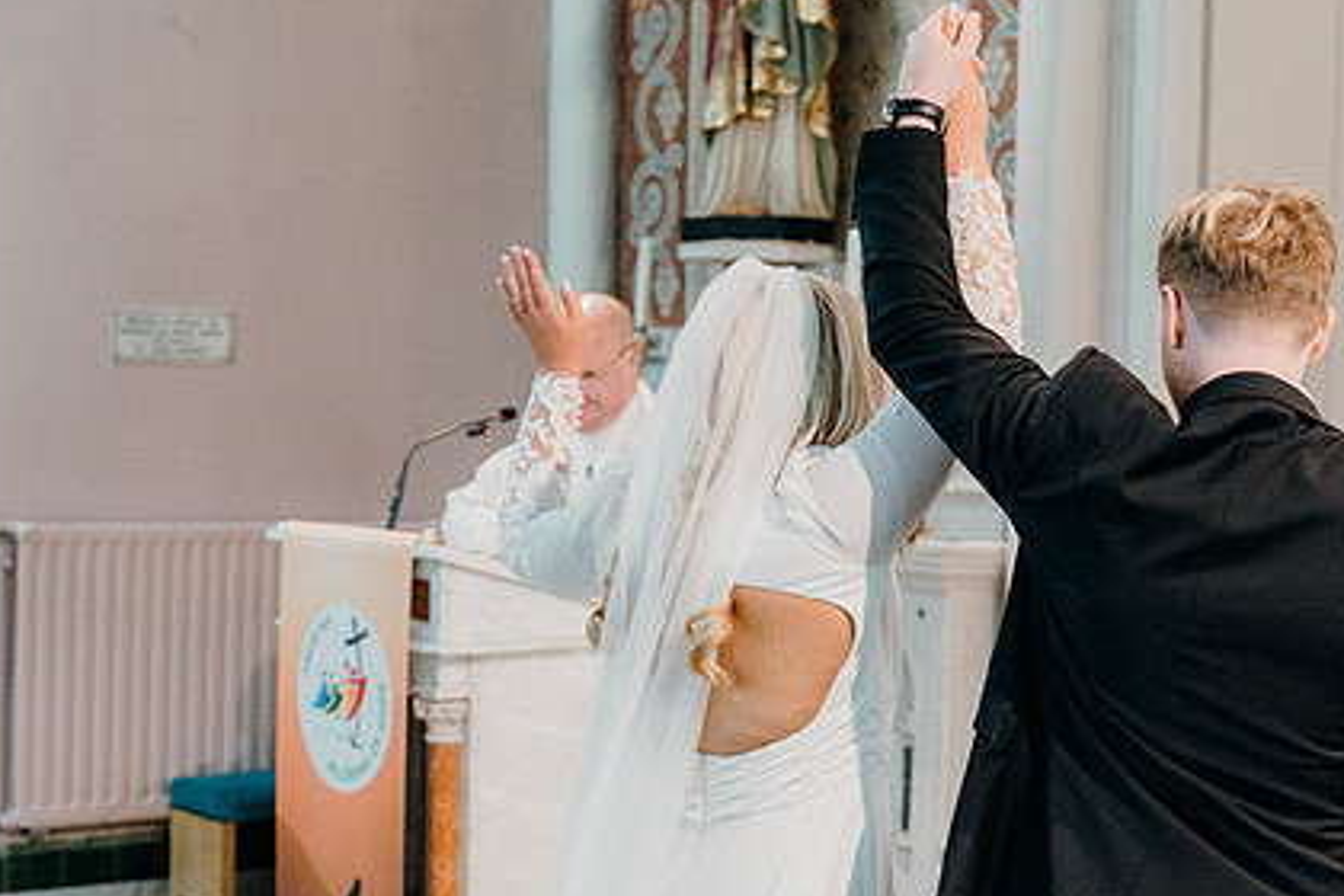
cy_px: 526
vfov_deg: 19.7
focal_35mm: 69
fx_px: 2576
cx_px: 896
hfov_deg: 29.0
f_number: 3.5
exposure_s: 1/160
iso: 5000
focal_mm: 50
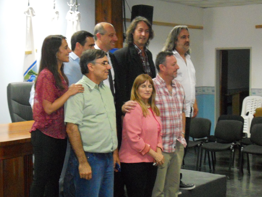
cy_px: 106
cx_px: 165
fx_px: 477
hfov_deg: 30.6
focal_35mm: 63
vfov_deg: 23.3
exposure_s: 1/30
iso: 640
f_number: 4.3
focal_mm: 8.2
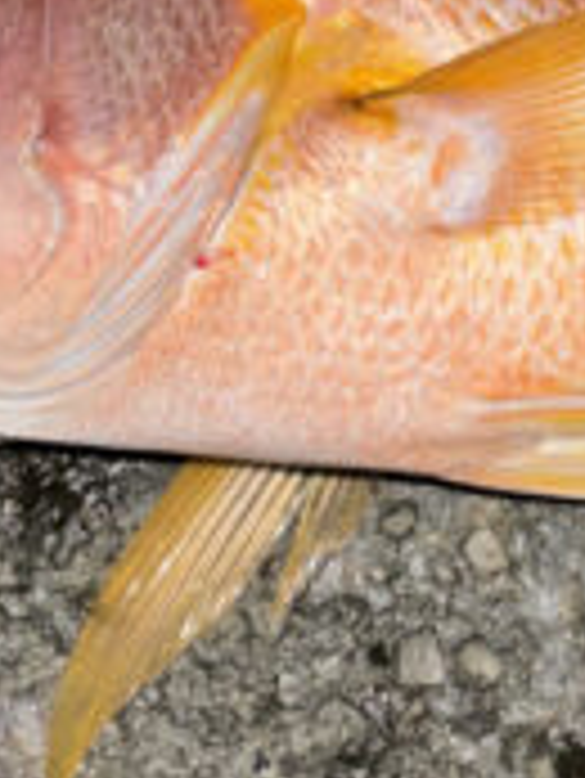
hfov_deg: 15.9
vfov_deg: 21.5
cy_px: 153
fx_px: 2025
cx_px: 670
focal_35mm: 90
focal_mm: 5.96
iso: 64
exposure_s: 1/4
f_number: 1.6
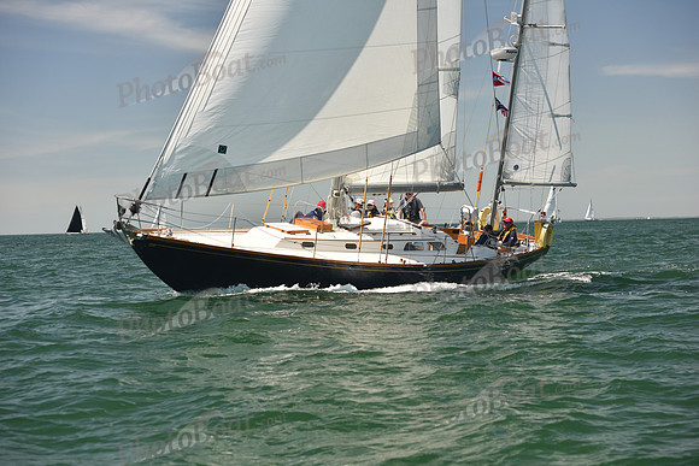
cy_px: 233
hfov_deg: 28.8
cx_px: 350
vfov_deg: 19.5
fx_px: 1359
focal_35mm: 70
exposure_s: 1/800
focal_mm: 70
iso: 250
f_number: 5
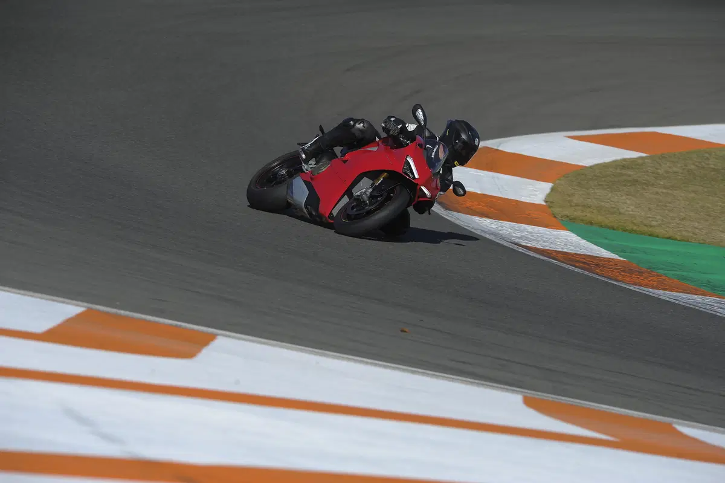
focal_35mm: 400
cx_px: 362
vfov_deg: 3.4
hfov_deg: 5.2
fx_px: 8052
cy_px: 242
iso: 100
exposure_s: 1/640
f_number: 8
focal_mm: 400
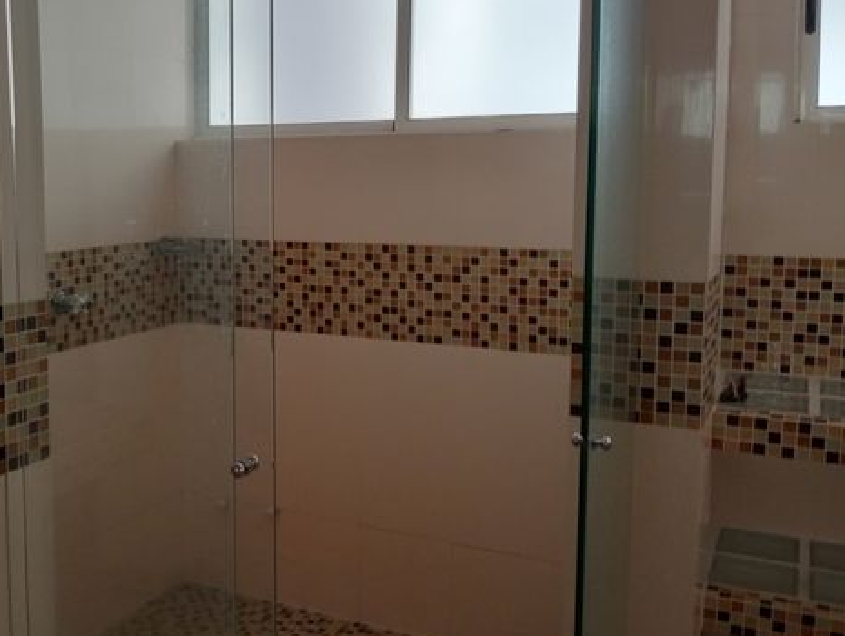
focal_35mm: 40
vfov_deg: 36.0
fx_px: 978
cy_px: 273
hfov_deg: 45.6
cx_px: 245
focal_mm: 3.98
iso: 114
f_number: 1.8
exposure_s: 1/33.3
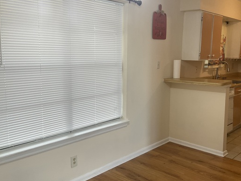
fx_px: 251
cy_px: 90
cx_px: 133
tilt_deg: -8.2
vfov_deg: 39.7
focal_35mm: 36
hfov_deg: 51.3
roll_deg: -0.9
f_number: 1.8
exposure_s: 1/60
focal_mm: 3
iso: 50
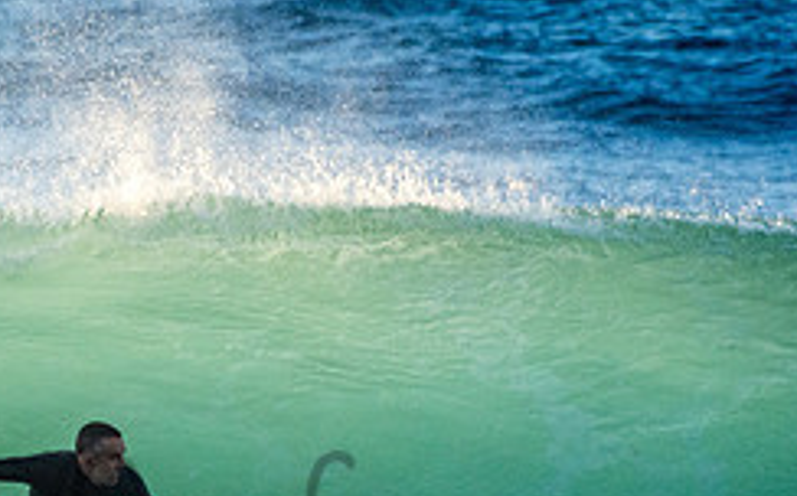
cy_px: 520
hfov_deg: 1.2
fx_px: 39474
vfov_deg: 0.7
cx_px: 39
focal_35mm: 1819
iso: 1000
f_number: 5.6
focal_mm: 500
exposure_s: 1/2000
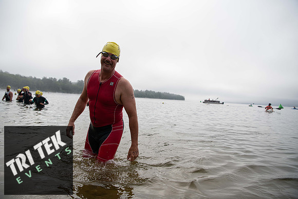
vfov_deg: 53.2
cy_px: 100
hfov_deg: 73.7
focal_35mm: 24
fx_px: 199
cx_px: 149
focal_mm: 24
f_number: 4
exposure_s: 1/1250
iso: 200
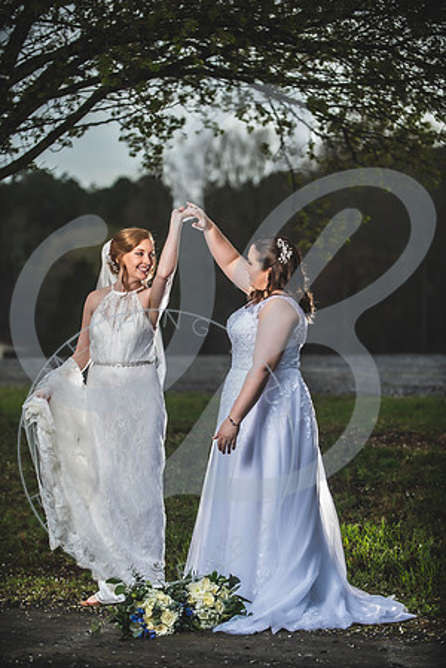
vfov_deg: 19.5
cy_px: 334
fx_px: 1951
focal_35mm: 105
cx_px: 223
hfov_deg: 13.0
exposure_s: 1/250
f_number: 2.8
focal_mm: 105
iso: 100
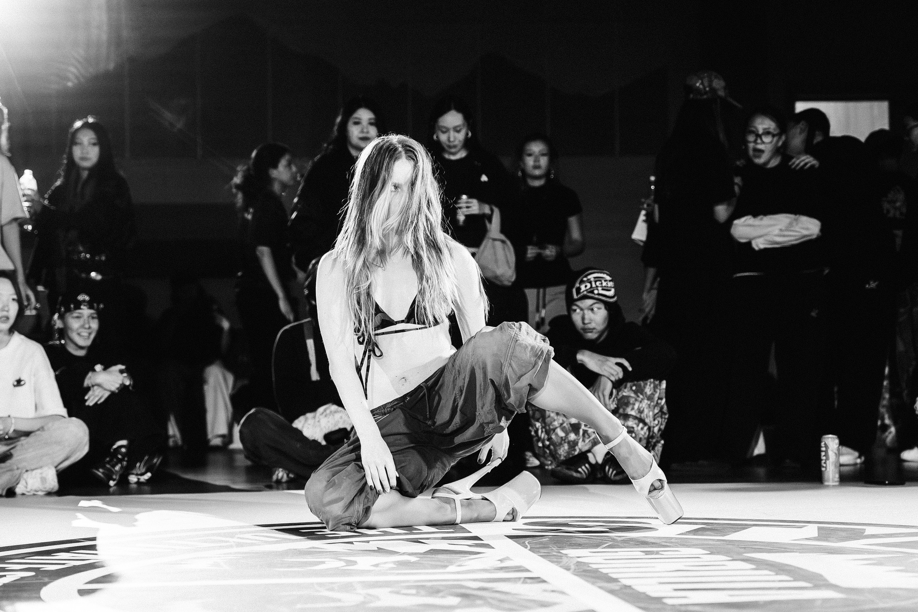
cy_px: 326
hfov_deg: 27.8
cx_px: 392
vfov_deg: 18.7
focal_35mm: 73
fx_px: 1856
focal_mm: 57
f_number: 2.8
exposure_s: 1/800
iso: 3200
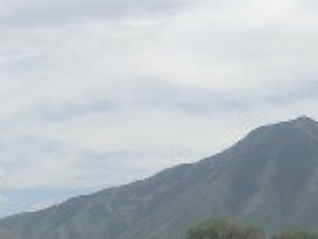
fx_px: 1084
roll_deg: +3.5
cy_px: 216
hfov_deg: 16.7
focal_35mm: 118
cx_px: 119
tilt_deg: +5.0
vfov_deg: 12.5
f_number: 1.8
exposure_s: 1/3745
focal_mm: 4
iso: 20
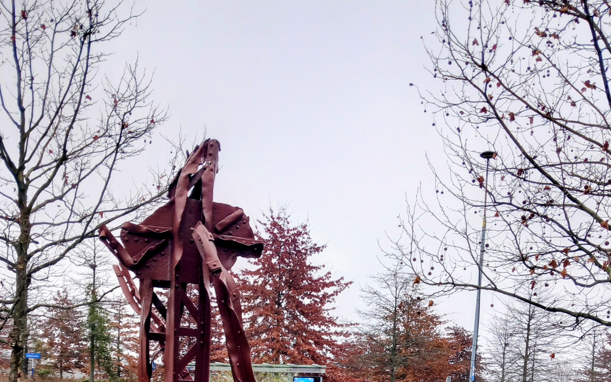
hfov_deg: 47.2
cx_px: 310
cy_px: 440
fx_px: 699
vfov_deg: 27.4
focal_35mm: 42
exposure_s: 1/50
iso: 32
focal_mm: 4
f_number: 1.8
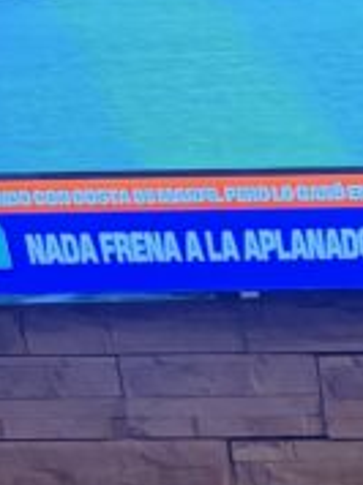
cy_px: 1052
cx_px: 789
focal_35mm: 108
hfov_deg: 11.8
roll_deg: +0.0
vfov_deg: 14.3
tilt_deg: -28.7
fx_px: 1514
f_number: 1.78
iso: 640
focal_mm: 6.76
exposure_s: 1/50
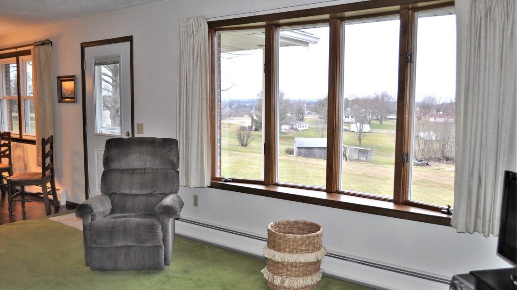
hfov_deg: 61.0
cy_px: 148
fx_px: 439
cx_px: 254
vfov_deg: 36.7
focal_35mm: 32
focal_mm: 20
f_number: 3.8
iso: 640
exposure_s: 1/125
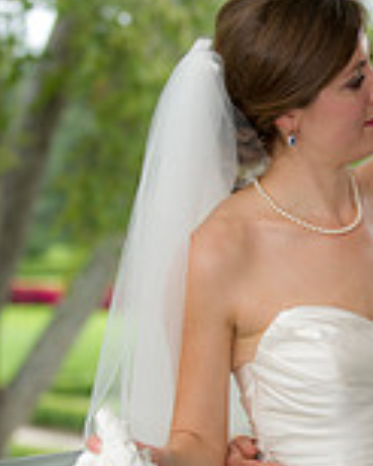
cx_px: 417
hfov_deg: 7.5
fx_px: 2845
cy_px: 348
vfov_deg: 9.4
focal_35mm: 206
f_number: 2.8
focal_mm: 75
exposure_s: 1/80
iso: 250
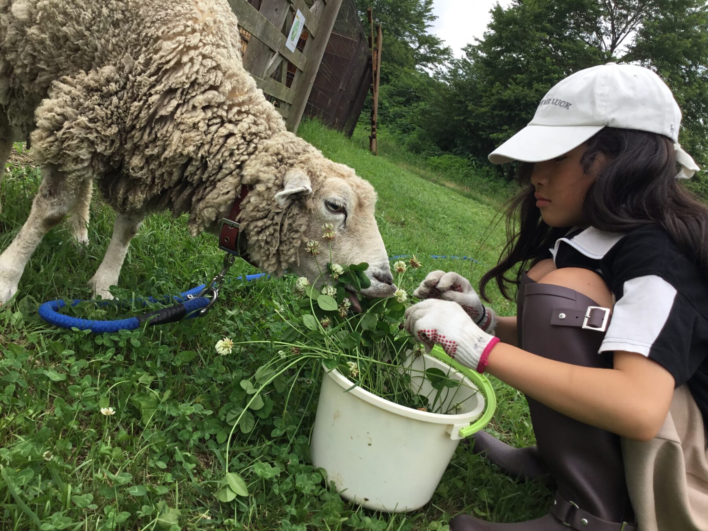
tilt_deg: -10.3
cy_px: 266
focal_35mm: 31
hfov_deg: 58.4
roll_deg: -21.8
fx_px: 634
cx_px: 354
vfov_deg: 45.4
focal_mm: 3.3
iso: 25
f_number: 2.4
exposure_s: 1/416
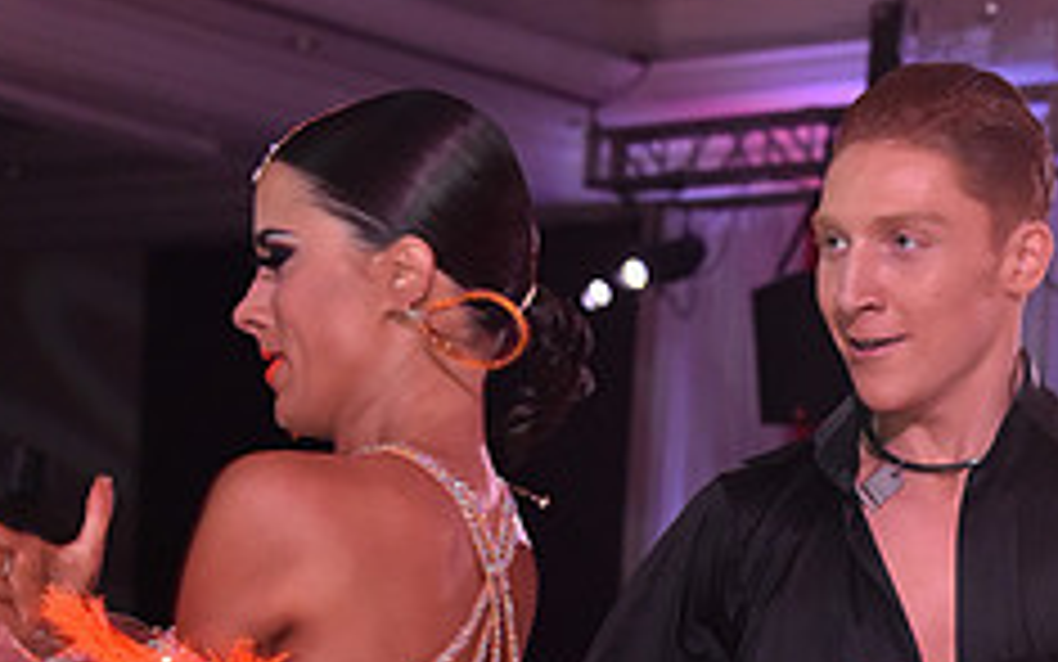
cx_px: 552
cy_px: 1162
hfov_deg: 14.3
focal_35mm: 146
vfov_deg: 8.7
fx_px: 4211
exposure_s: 1/320
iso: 2500
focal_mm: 58
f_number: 6.3
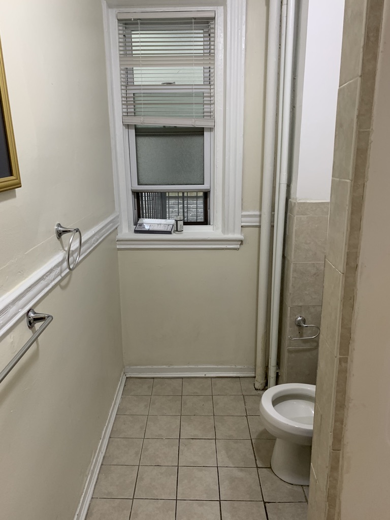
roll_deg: +0.2
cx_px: 195
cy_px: 260
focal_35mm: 26
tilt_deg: -11.5
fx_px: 391
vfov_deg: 67.3
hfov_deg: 53.1
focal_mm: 4.25
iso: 160
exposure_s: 1/60
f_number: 1.8
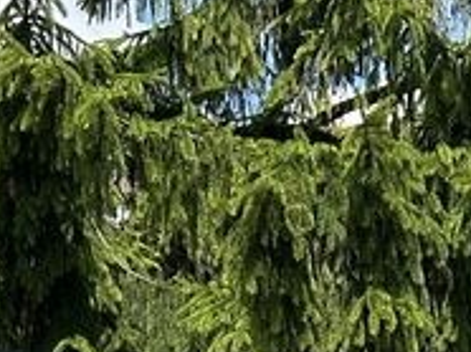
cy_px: 952
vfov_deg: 7.9
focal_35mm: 168
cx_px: 253
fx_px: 2283
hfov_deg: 11.8
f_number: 1.5
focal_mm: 5.7
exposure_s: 1/2695
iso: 50
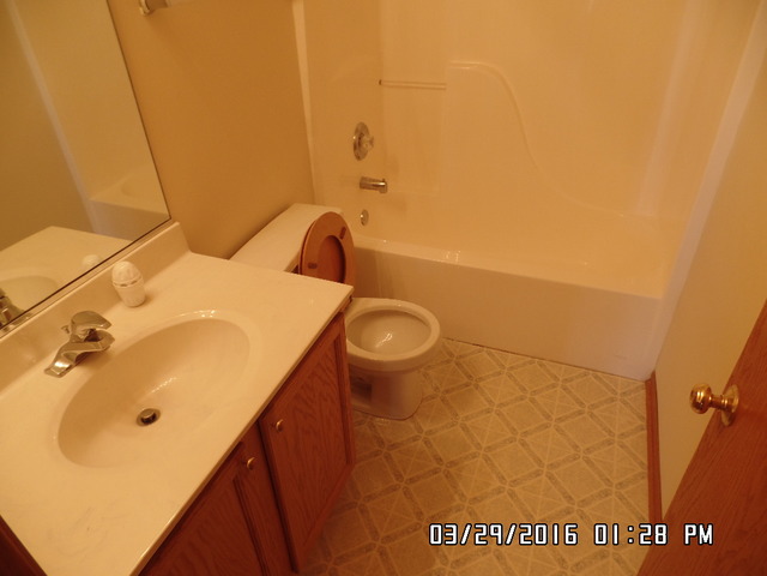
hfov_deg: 73.9
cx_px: 384
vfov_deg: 58.9
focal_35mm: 23
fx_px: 510
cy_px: 288
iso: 100
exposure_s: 1/30
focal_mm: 4.1
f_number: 2.8
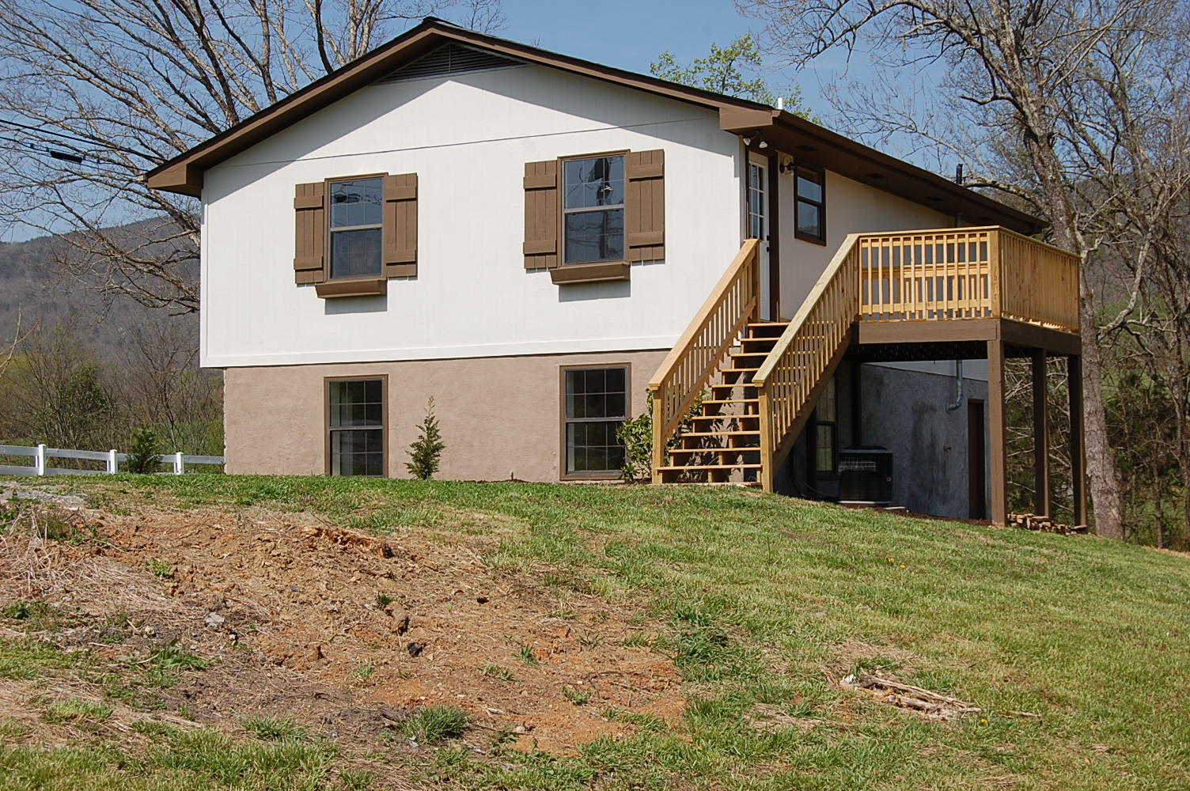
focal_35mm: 57
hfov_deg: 35.1
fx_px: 1882
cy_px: 396
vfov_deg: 23.7
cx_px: 595
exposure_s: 1/400
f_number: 10
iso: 200
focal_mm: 38
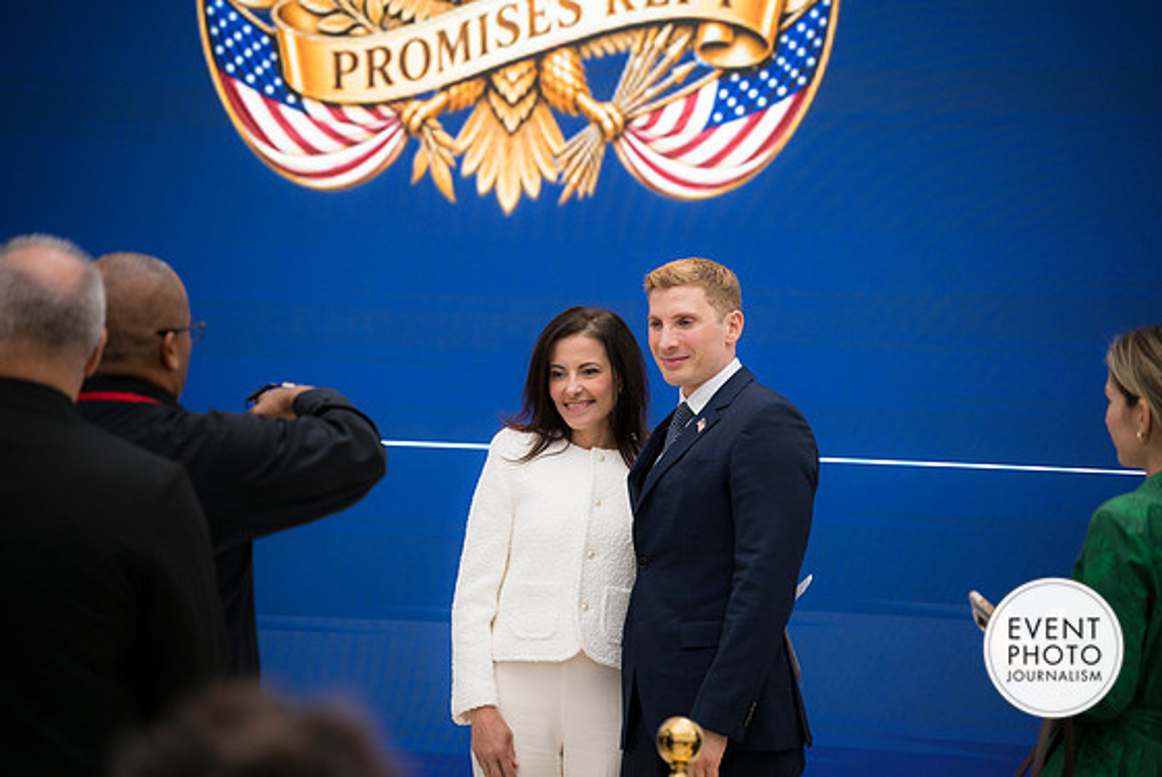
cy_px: 384
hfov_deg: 13.2
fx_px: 5007
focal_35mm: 155
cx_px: 592
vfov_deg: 8.9
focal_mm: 150
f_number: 2.8
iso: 500
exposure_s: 1/200
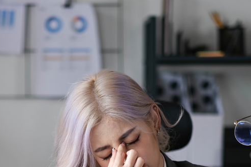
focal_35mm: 204
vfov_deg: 6.7
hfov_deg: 10.1
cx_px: 86
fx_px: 1422
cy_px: 201
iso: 160
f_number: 1.2
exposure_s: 1/550
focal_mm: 56
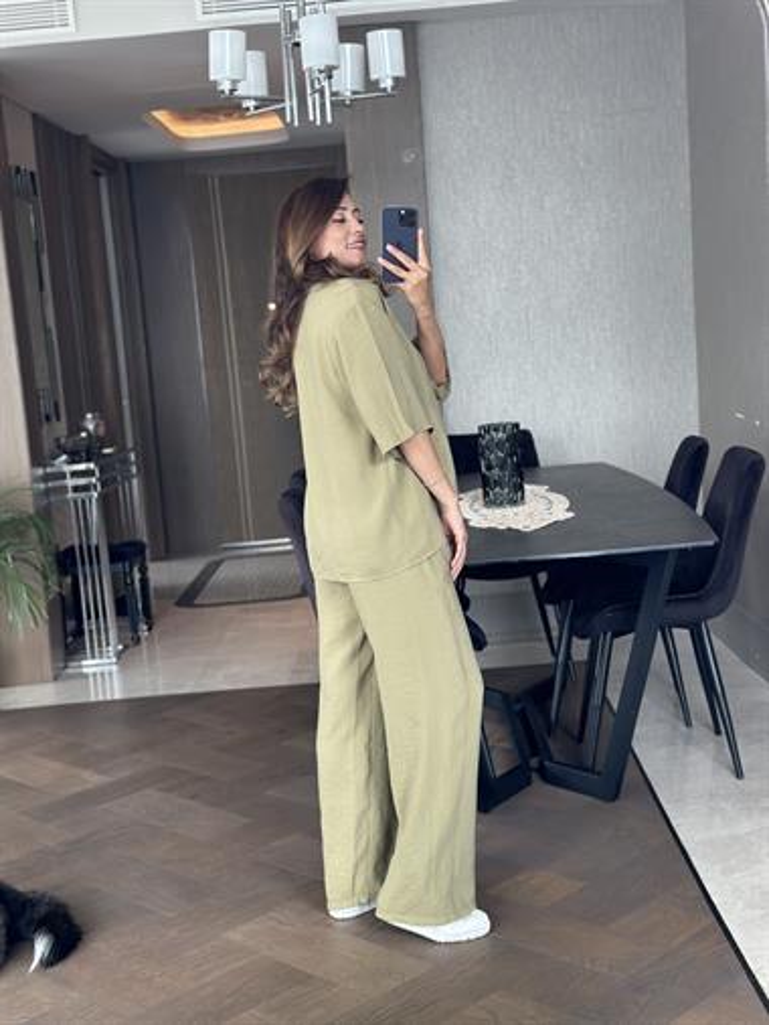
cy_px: 512
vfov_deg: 39.6
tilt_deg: -15.1
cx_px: 384
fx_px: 1421
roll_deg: +4.7
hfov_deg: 30.3
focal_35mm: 48
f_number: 1.78
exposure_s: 1/110
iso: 125
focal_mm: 6.86
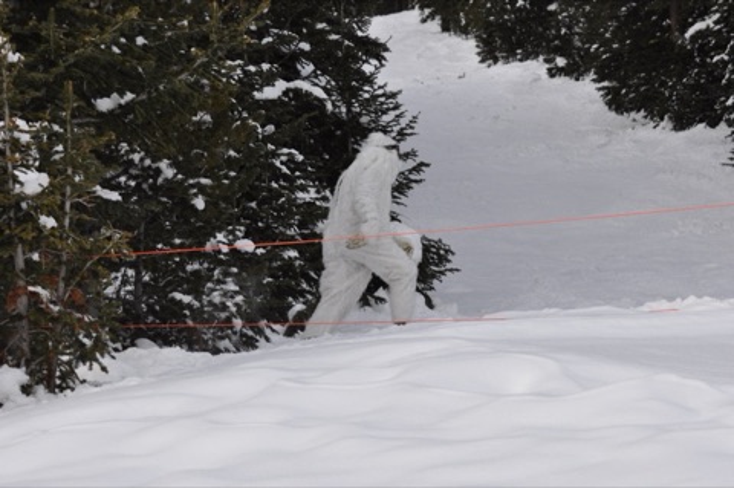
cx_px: 367
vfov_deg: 9.3
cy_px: 244
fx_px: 2994
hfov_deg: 14.0
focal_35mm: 147
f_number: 8
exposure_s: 1/200
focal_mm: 98
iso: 200
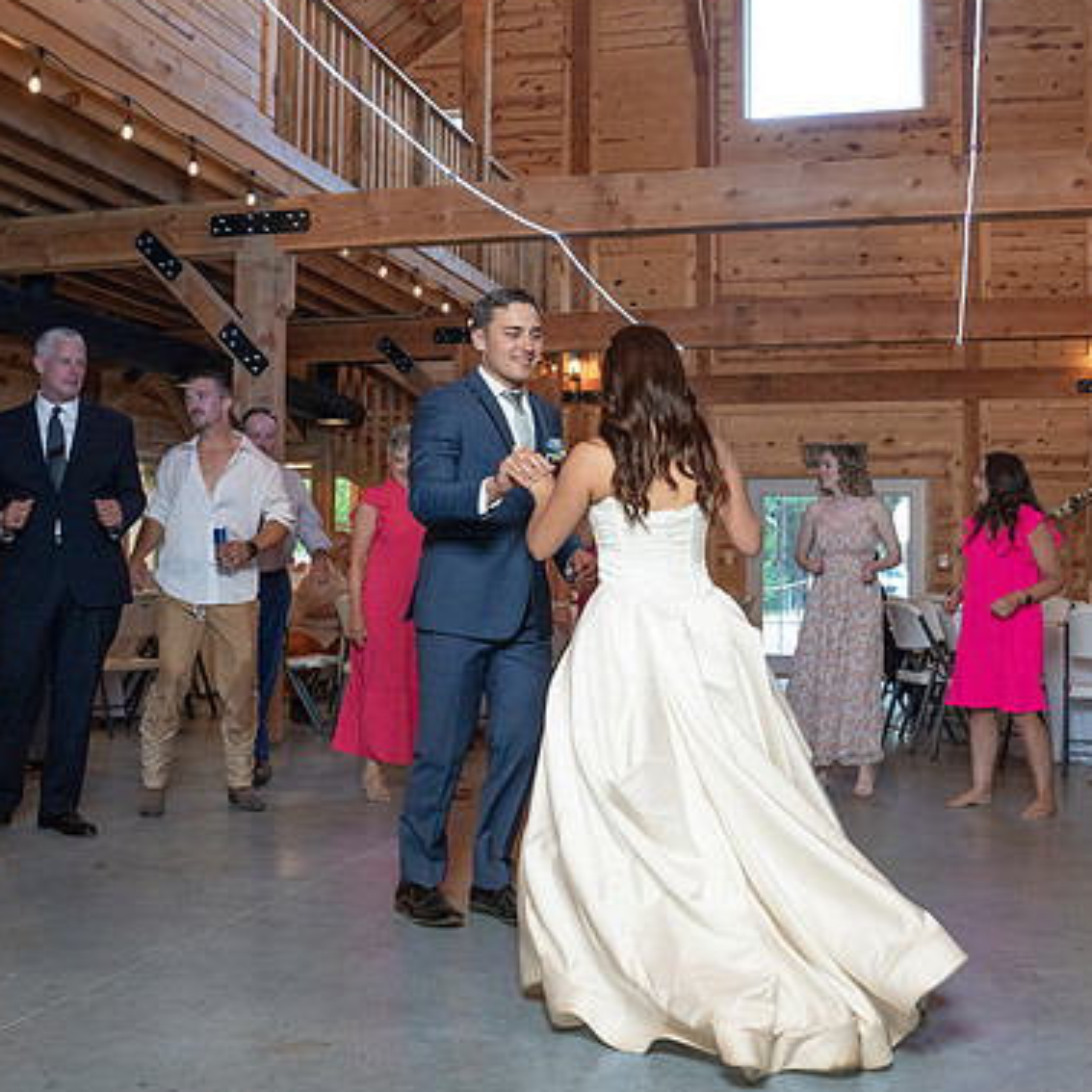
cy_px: 545
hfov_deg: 43.9
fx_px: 1356
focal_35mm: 38
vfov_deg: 43.9
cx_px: 555
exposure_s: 1/200
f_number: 5.6
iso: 2000
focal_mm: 24
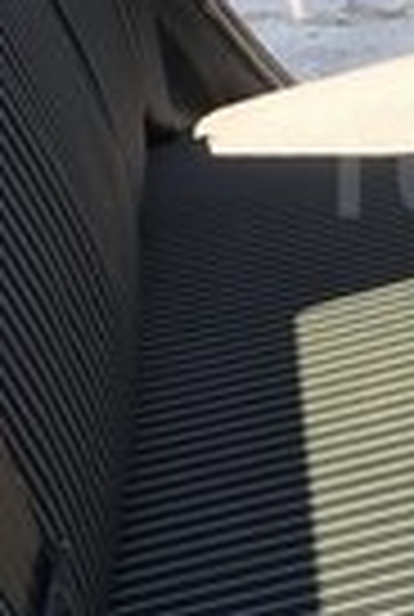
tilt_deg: -23.7
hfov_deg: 12.0
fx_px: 1871
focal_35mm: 109
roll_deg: -1.5
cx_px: 657
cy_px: 166
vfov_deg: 18.6
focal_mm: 4.15
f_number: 2.2
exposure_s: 1/100
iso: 25
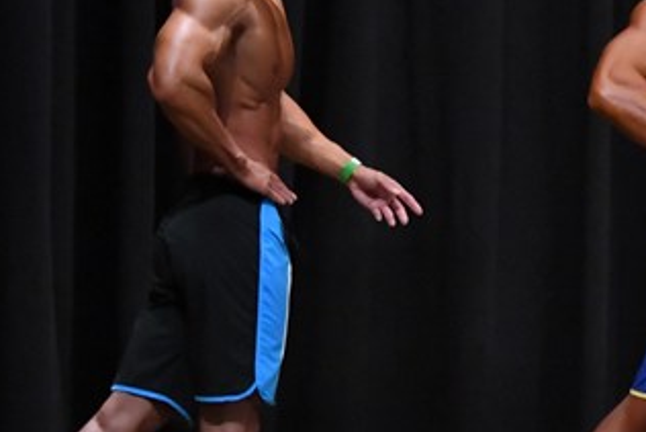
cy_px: 211
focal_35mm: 495
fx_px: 8886
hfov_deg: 4.2
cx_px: 522
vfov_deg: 2.8
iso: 8000
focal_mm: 135
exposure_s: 1/400
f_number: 5.6
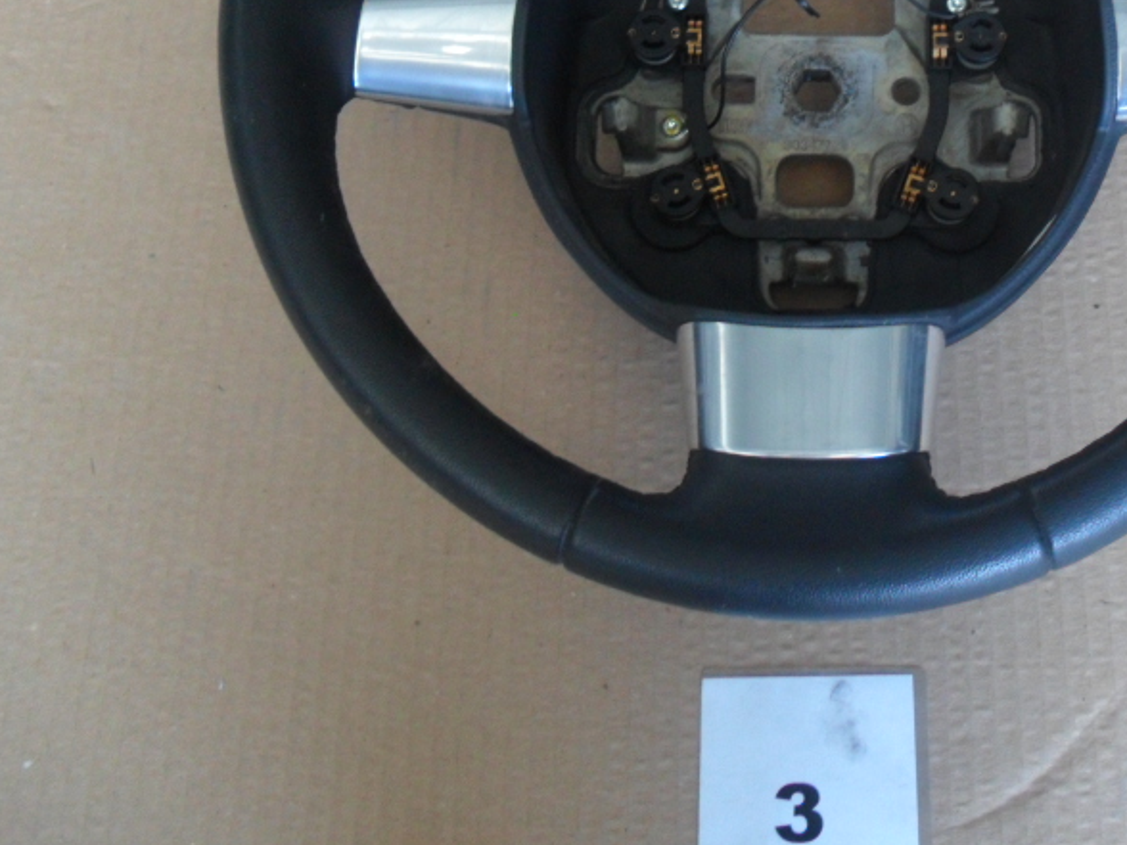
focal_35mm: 61
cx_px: 886
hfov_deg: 31.0
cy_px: 172
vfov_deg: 23.7
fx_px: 1986
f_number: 3
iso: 160
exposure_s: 1/45
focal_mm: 6.3
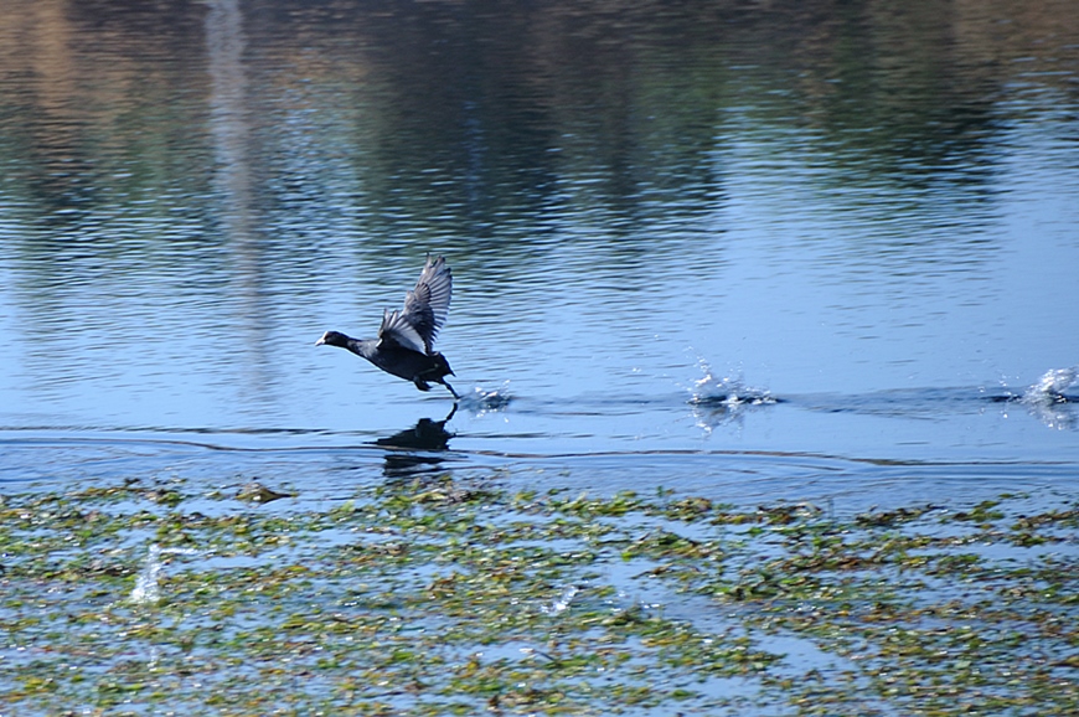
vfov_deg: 3.0
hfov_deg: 4.6
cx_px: 540
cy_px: 358
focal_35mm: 450
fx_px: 13472
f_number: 5.6
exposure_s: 1/500
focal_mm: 300
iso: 200
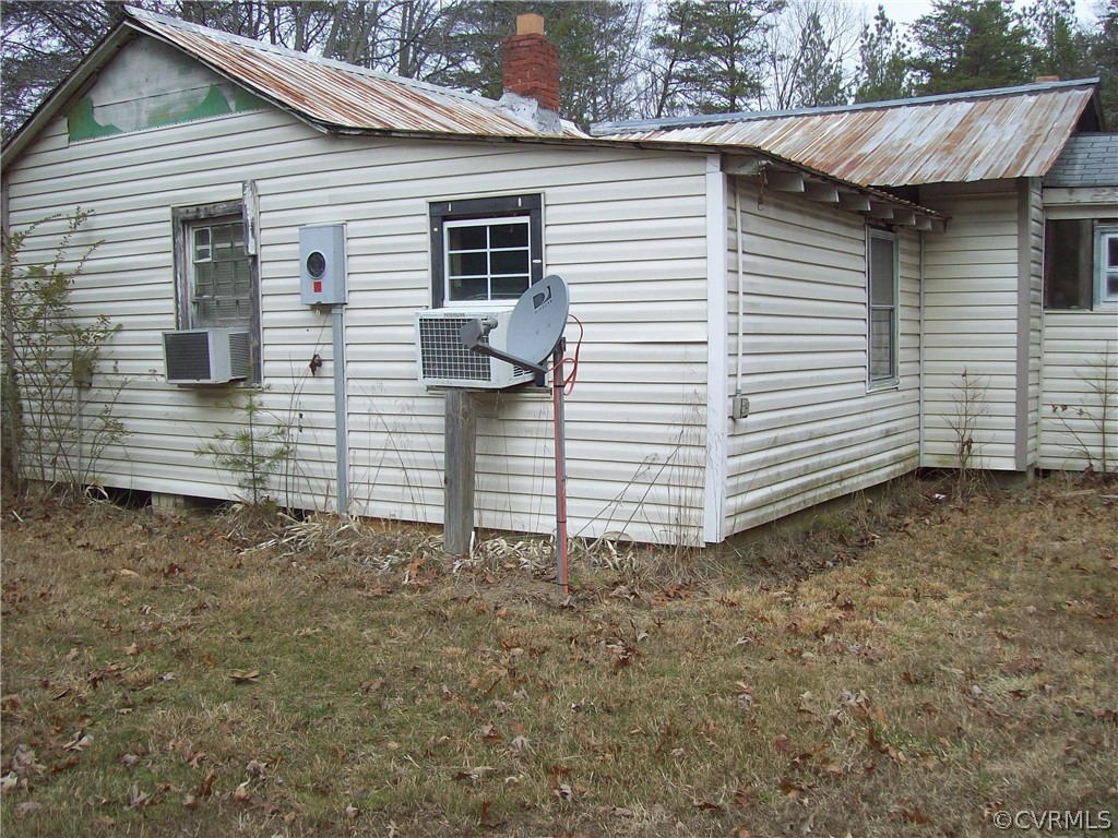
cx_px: 559
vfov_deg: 39.7
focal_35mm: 36
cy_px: 419
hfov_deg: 51.4
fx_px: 1163
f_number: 2.7
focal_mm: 6
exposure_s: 1/306
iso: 80
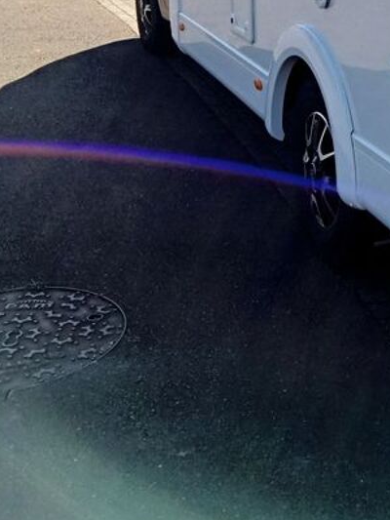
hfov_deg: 19.8
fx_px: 1051
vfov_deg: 25.7
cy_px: -54
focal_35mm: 70
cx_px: 468
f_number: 2.2
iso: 100
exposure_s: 1/1160
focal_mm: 3.46
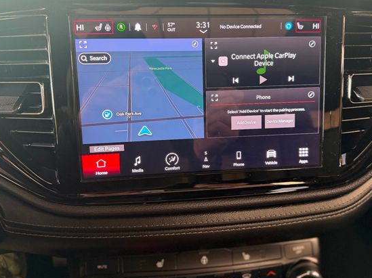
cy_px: 119
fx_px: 301
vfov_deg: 49.5
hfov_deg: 63.4
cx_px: 196
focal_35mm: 28
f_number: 1.78
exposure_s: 1/60
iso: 320
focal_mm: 6.76
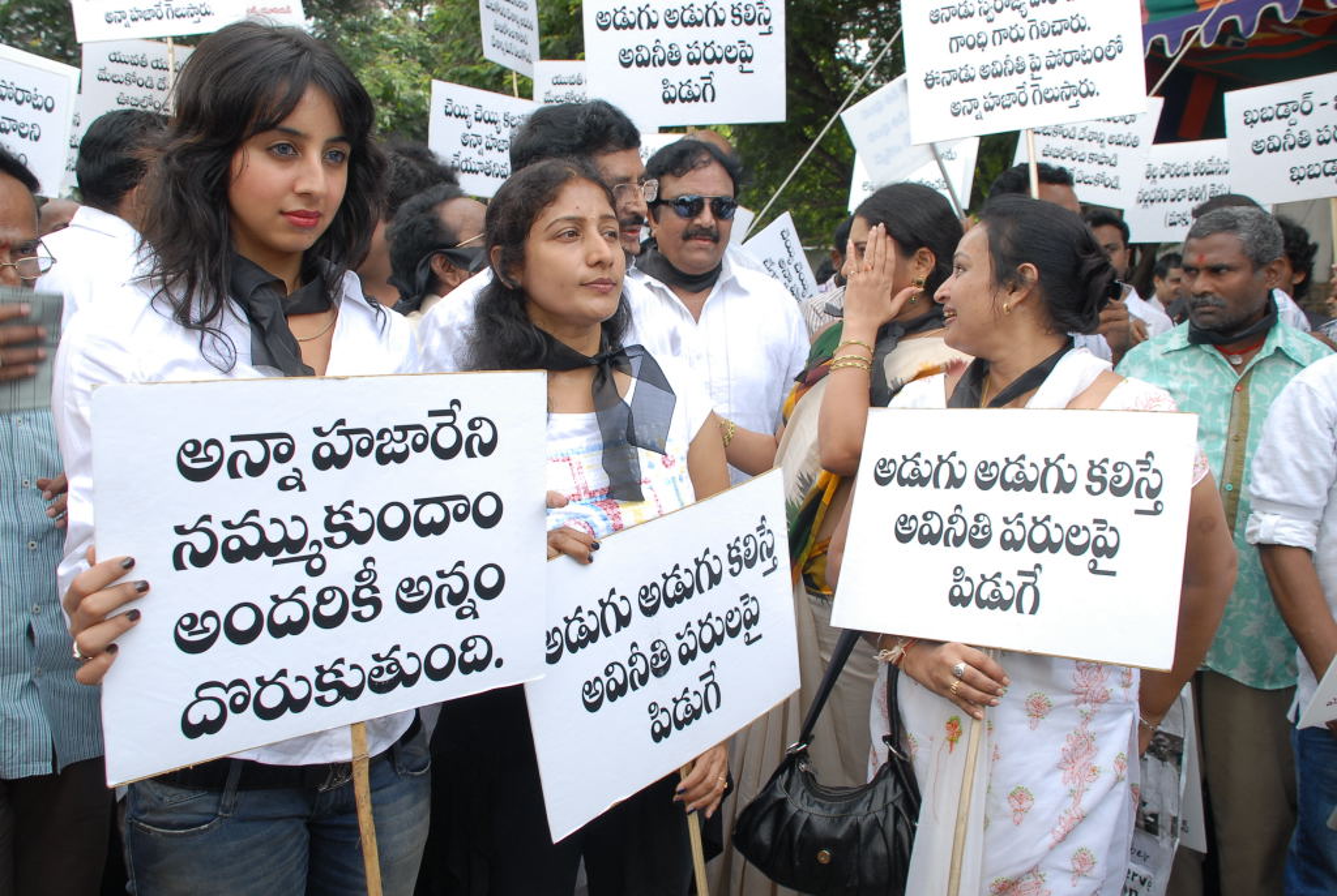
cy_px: 448
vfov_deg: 43.8
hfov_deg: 61.8
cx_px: 668
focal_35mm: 30
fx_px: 1116
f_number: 5.6
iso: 200
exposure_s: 1/125
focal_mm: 20
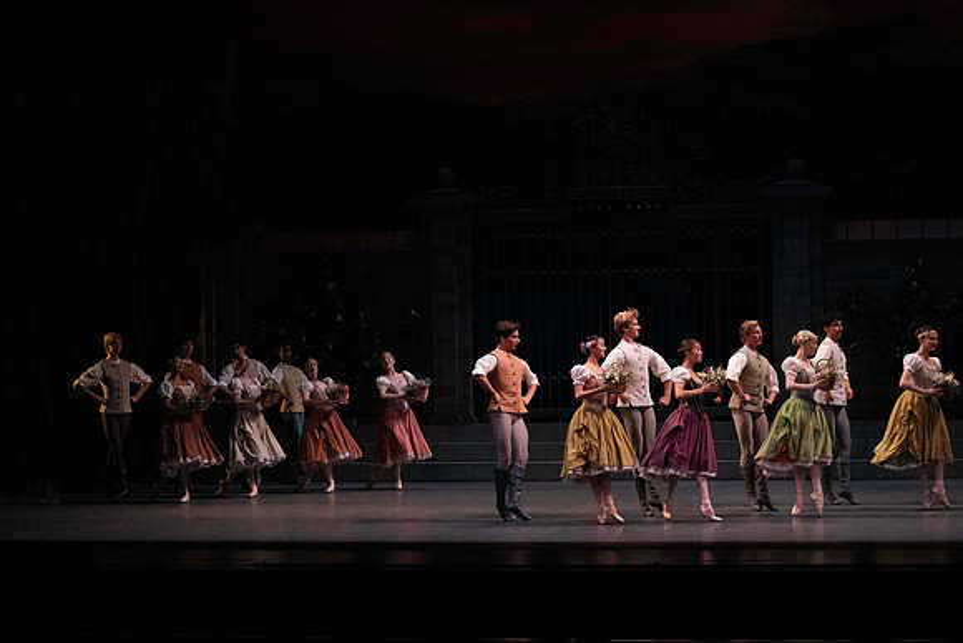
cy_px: 322
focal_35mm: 91
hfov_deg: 22.4
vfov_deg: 15.0
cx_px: 482
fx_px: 2435
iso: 16000
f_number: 13
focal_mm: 91
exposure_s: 1/400
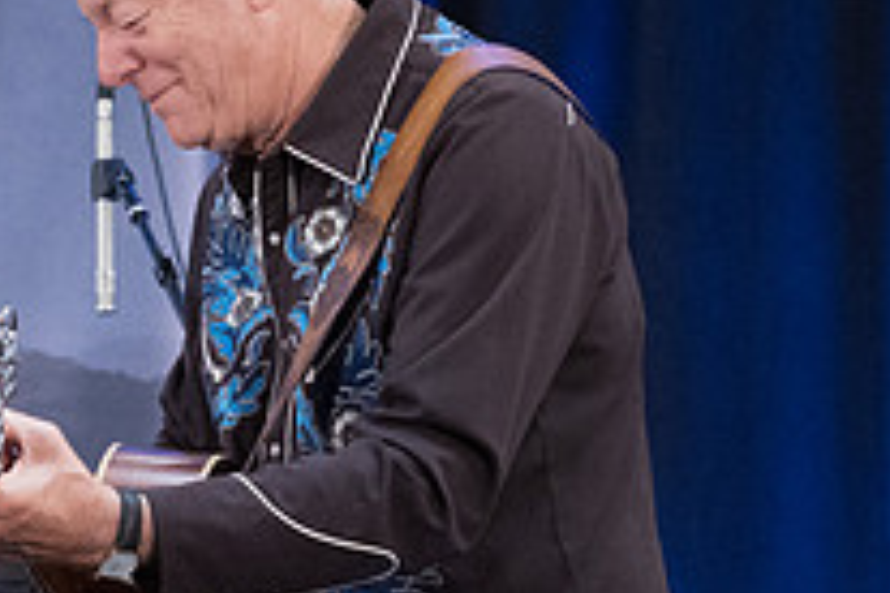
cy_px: 479
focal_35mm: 264
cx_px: -86
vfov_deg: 5.2
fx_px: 6526
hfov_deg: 7.8
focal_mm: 94
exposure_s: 1/250
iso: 12800
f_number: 5.6
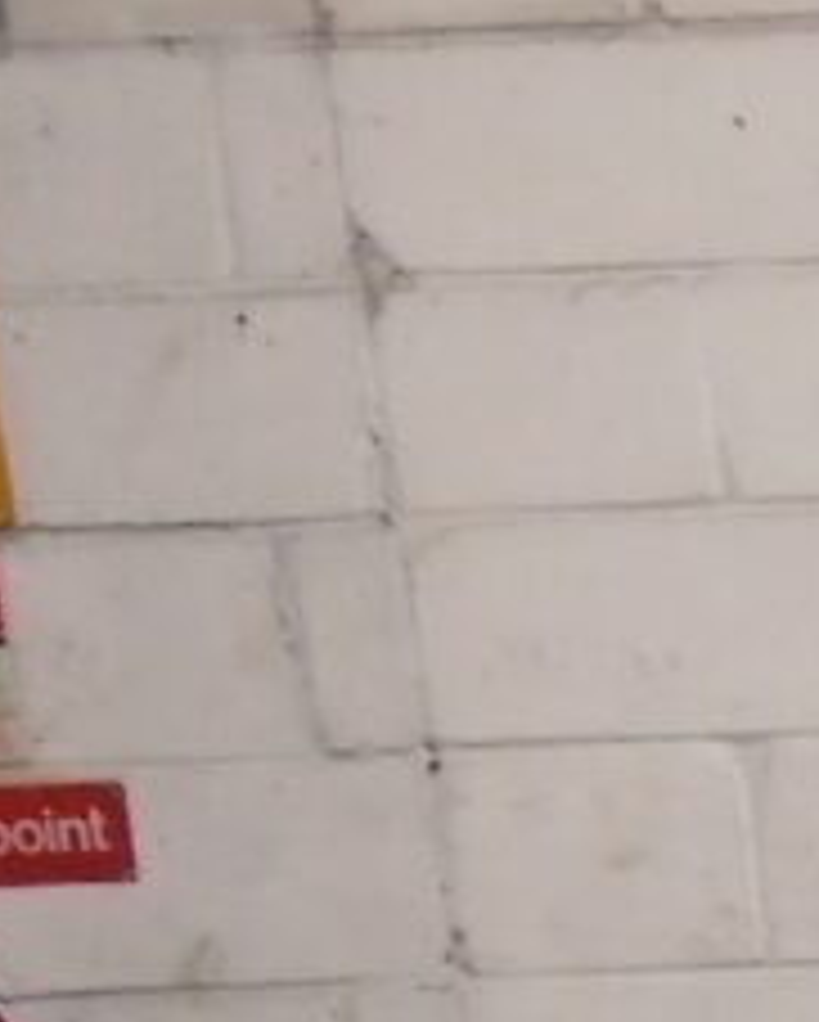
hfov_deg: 8.8
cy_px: 1472
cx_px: 2678
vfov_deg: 13.6
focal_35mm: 134
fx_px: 4055
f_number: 3.2
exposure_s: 1/60
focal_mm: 4.6
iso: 400
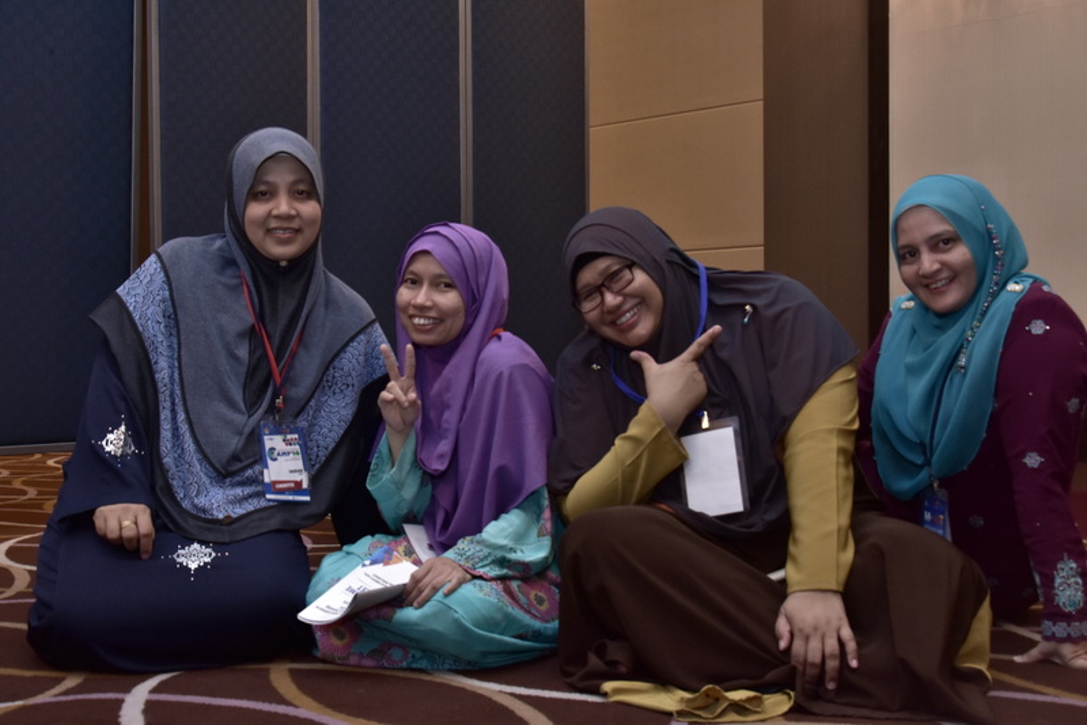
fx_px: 1178
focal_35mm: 39
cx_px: 544
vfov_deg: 34.2
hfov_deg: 49.5
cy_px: 362
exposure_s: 1/40
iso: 1000
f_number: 7.1
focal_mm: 26
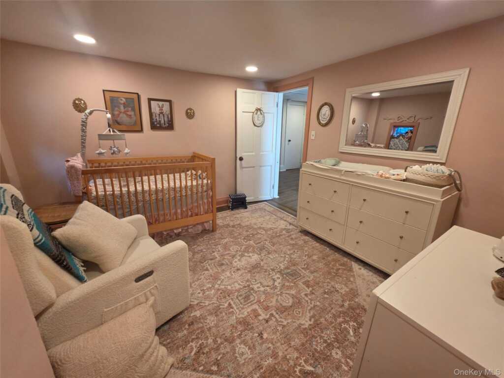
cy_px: 189
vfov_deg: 89.9
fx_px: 189
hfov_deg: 106.2
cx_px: 252
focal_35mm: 13
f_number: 1.9
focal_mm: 2.2
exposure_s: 1/120
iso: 200
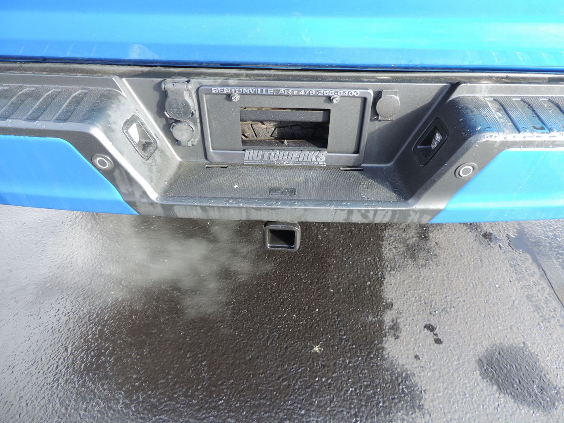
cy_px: 212
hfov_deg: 71.6
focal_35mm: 24
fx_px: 391
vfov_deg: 56.8
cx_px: 282
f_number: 3
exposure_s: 1/50
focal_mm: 4.3
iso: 80
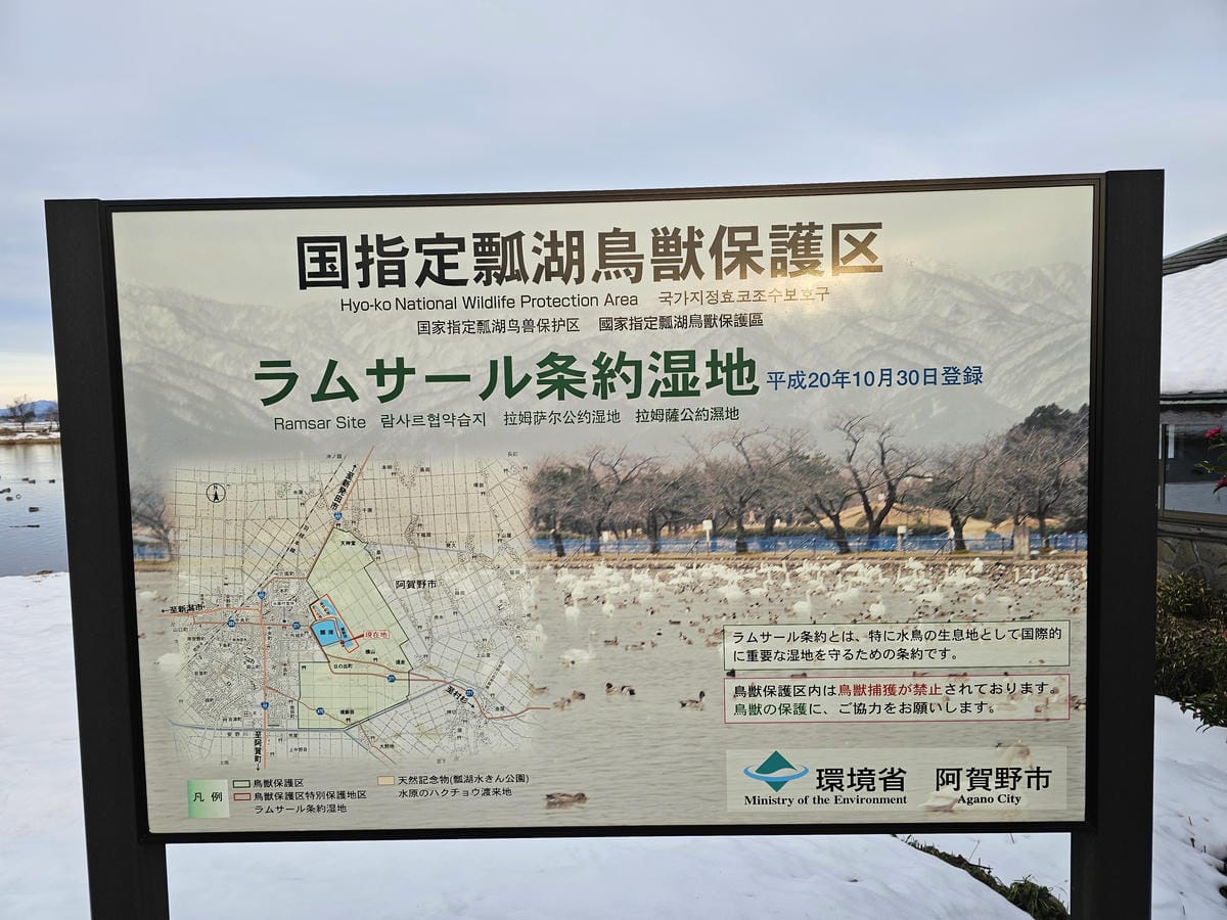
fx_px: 815
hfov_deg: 73.9
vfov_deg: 58.9
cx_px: 614
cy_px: 460
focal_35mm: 23
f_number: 1.7
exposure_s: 1/180
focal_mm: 6.3
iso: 16
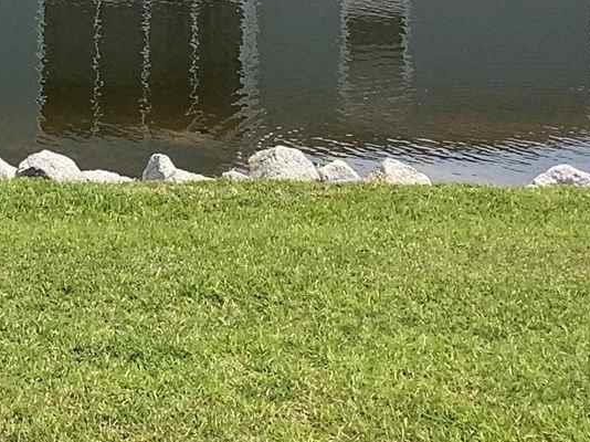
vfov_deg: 11.6
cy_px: -337
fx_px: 2027
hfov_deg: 15.8
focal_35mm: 119
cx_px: -167
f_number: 2.4
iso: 25
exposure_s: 1/1733
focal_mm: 3.3
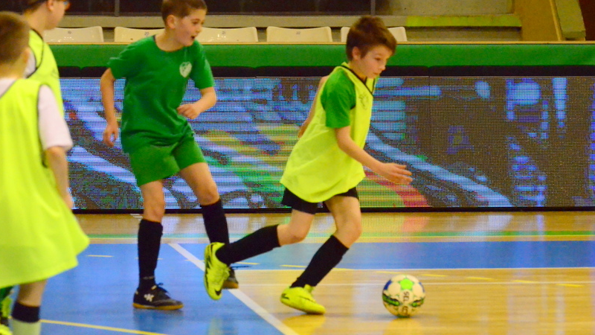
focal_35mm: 247
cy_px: 175
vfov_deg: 4.9
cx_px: 301
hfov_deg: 8.7
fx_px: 3897
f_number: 5
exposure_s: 1/1000
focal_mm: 140
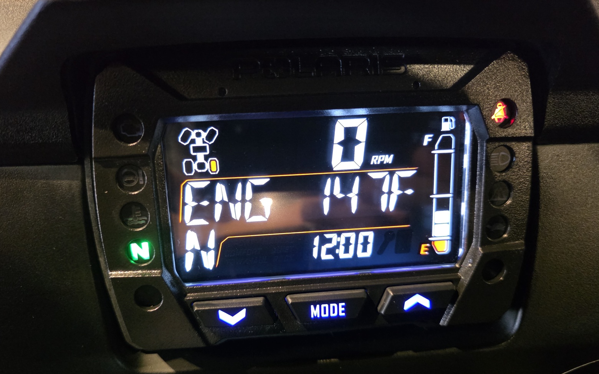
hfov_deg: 72.5
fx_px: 408
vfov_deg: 49.1
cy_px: 212
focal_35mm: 25
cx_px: 295
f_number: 1.7
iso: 2000
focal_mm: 6.3
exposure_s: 1/120
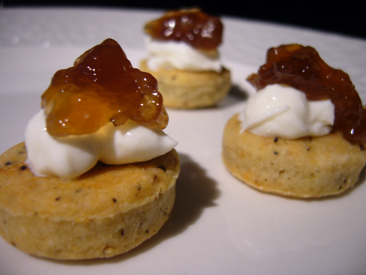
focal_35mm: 35
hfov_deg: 52.6
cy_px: 138
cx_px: 183
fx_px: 370
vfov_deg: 40.7
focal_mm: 5.8
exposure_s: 1/25
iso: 100
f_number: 2.8
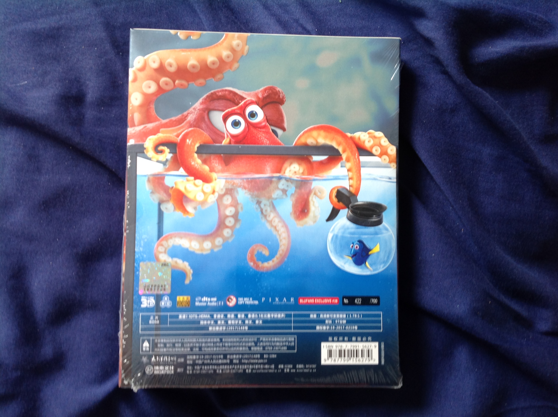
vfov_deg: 40.6
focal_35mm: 35
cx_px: 279
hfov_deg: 52.7
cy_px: 208
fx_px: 563
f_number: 2.4
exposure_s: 1/17
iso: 50
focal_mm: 4.28
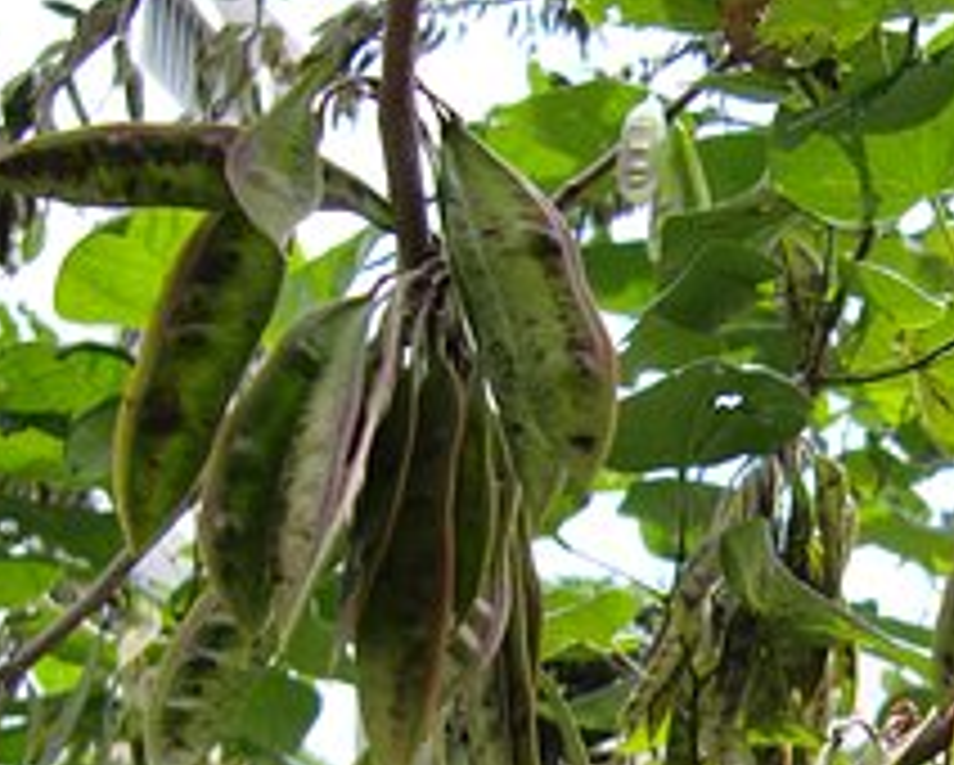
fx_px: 1865
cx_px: 900
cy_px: 814
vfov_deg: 22.1
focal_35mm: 66
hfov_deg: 27.4
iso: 64
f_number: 2.6
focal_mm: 4.9
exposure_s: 1/500
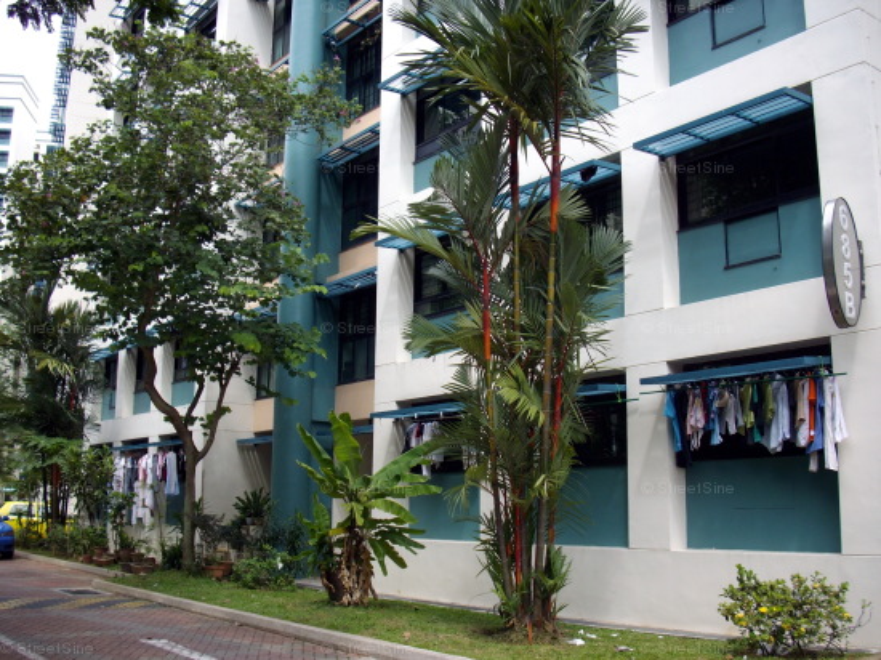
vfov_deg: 38.6
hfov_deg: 50.2
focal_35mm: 37
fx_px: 941
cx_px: 440
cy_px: 330
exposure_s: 1/400
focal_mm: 6.2
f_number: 2.8
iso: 80
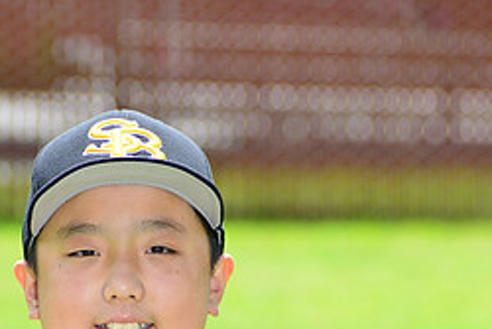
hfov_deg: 5.2
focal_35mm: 394
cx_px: 153
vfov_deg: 3.5
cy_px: 457
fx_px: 5388
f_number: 8
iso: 200
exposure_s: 1/200
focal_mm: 170
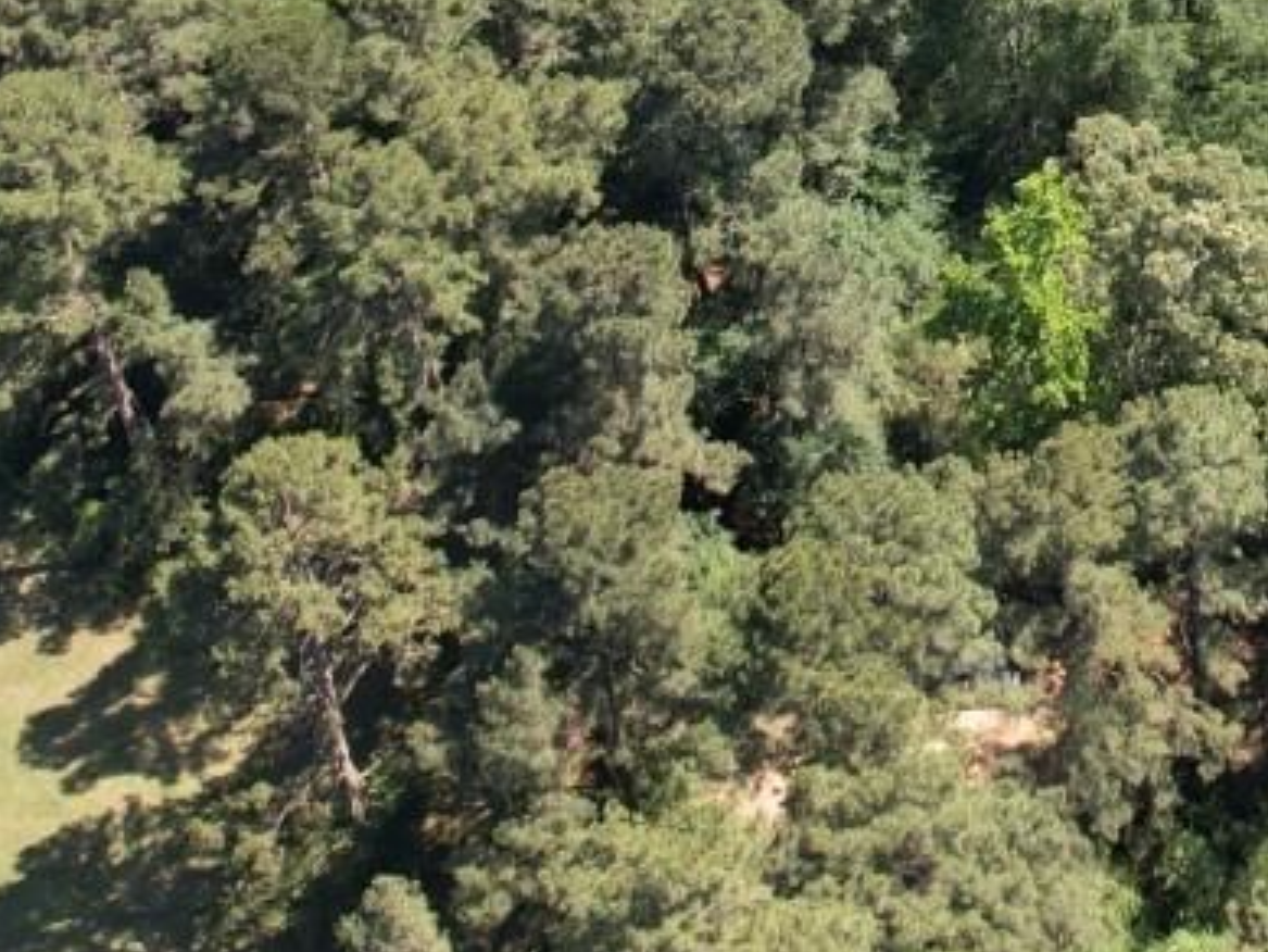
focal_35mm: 88
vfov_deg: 15.4
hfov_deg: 21.0
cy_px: -515
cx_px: 1460
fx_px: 3224
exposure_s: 1/640
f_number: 2.8
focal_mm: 8.38
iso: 100
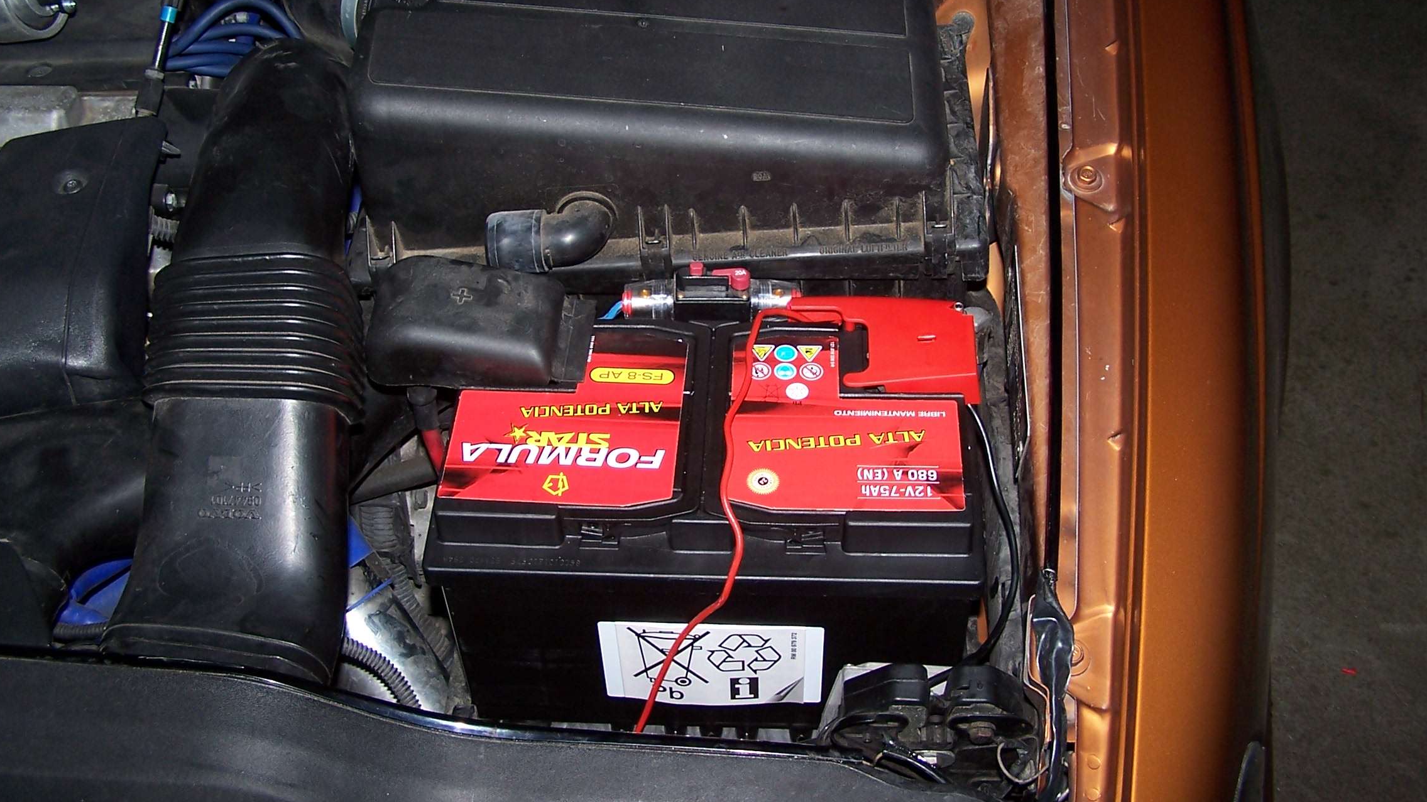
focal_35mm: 42
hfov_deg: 48.4
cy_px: 355
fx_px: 1589
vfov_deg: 28.3
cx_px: 706
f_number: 2.8
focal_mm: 6.3
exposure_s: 1/60
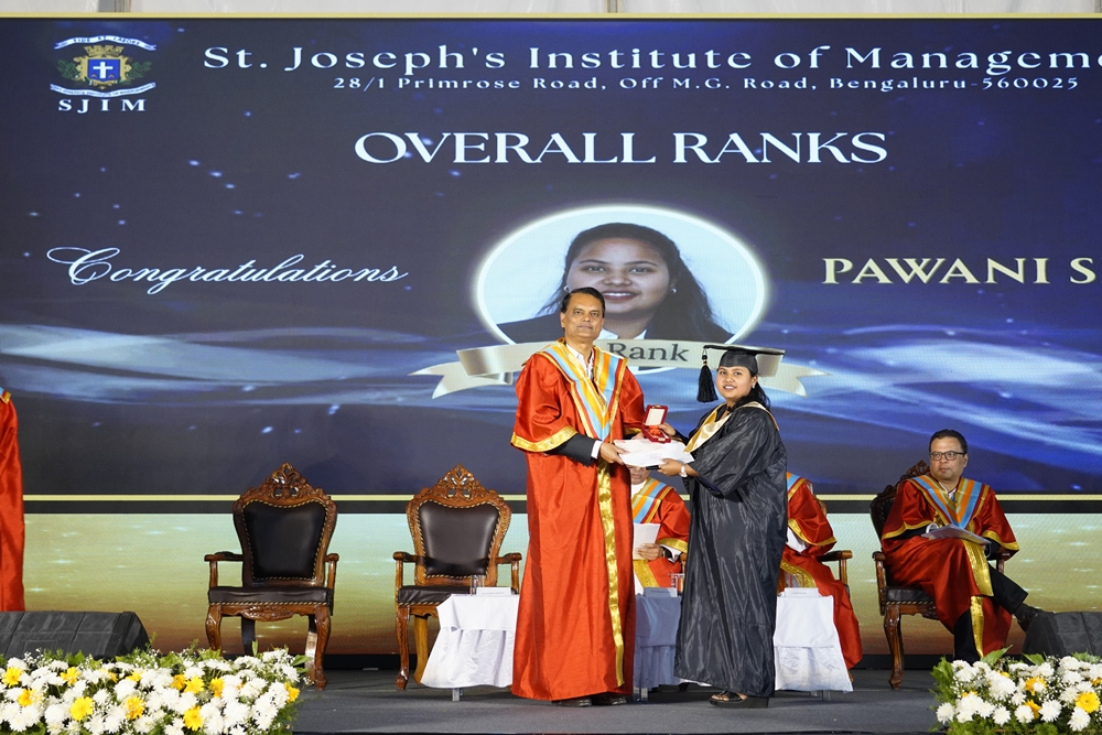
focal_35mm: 66
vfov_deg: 20.6
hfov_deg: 30.5
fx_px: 2020
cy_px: 368
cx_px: 551
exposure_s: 1/125
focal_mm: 44
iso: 1000
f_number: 4.5
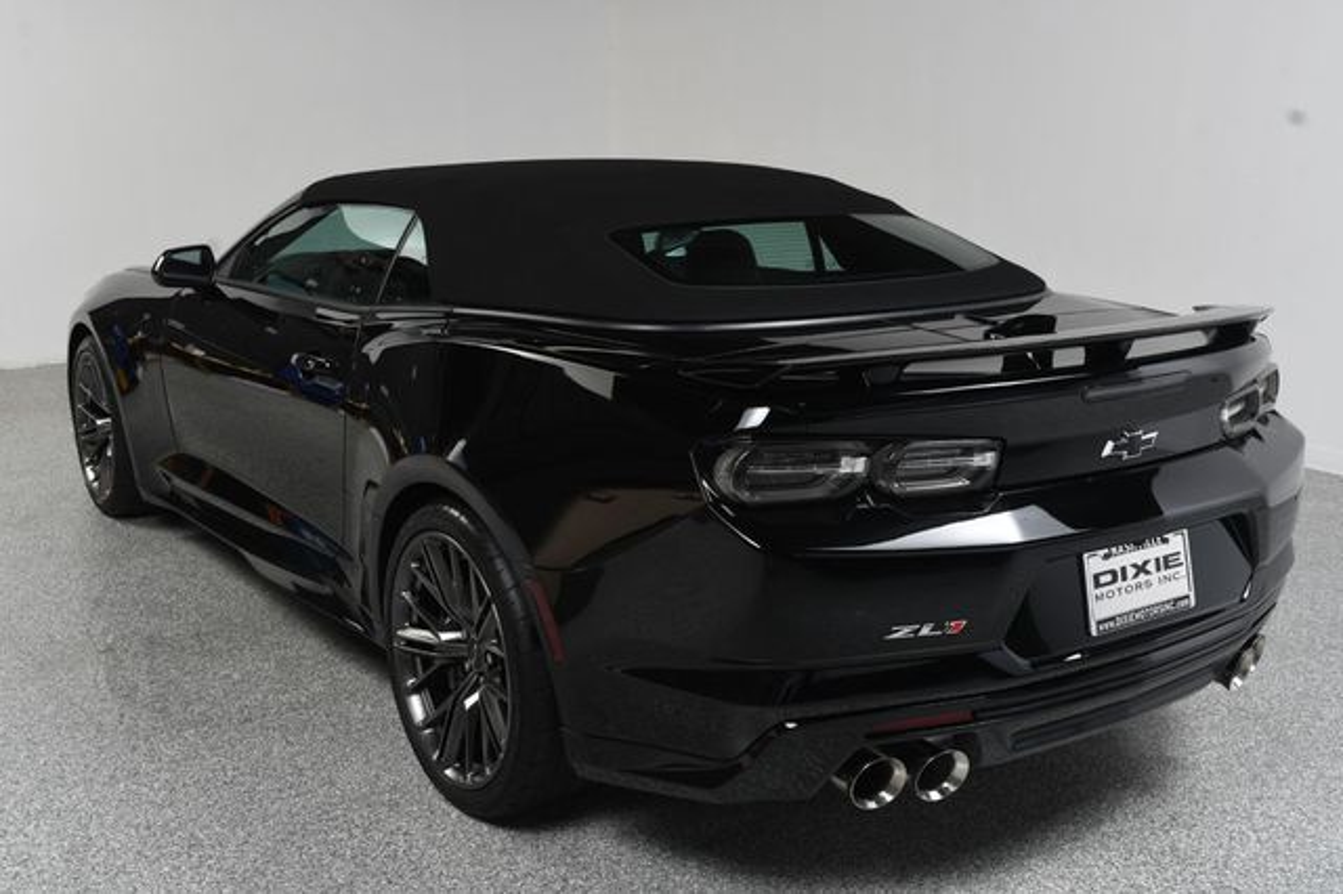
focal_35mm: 39
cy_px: 447
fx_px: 1454
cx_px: 672
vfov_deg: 34.2
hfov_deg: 49.6
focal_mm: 26
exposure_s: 1/160
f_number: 10
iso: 100
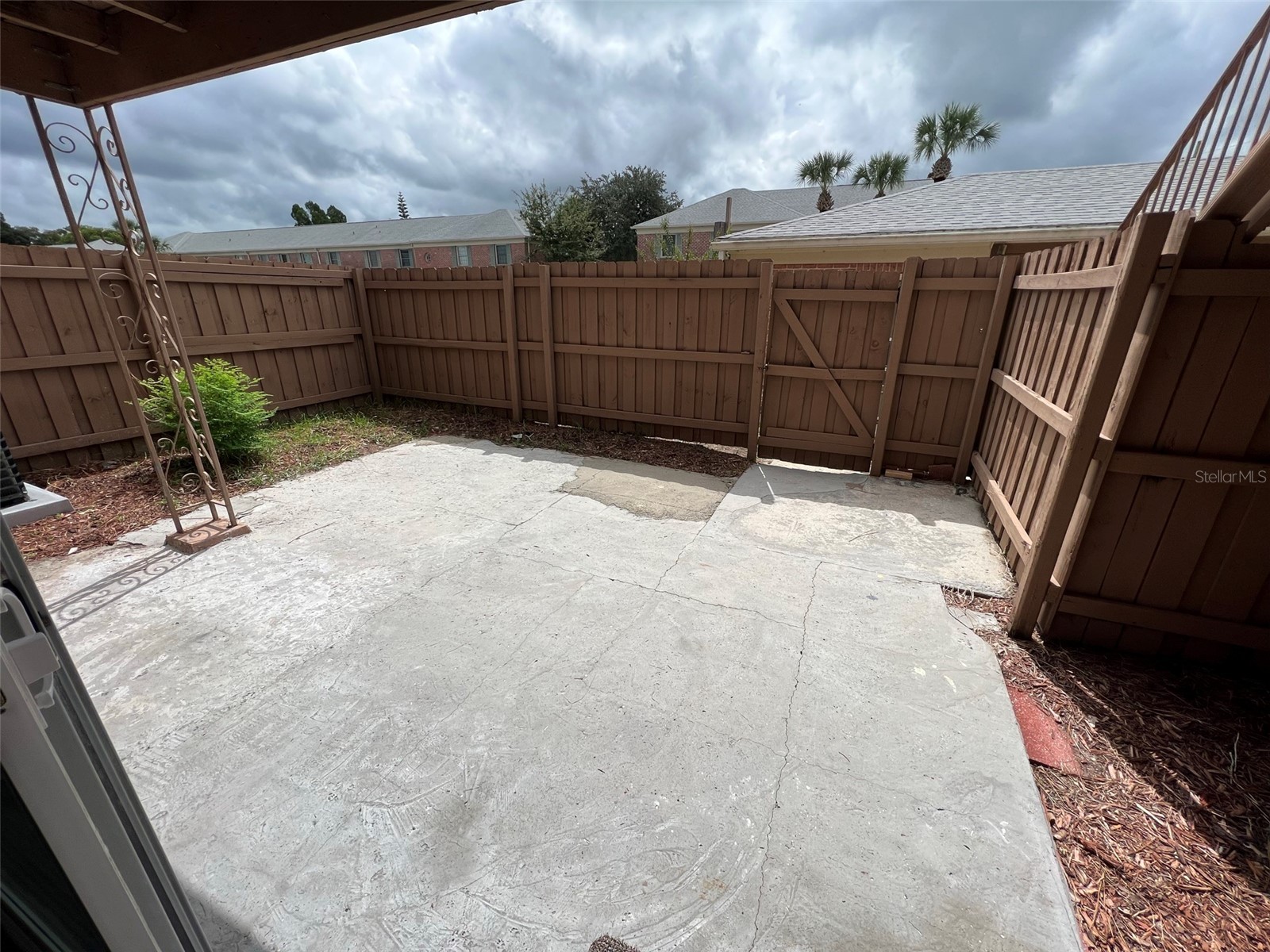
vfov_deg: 89.9
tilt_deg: -21.2
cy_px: 476
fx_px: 477
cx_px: 635
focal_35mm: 13
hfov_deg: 106.2
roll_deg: -0.1
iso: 32
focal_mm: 1.57
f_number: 1.8
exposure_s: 1/2950
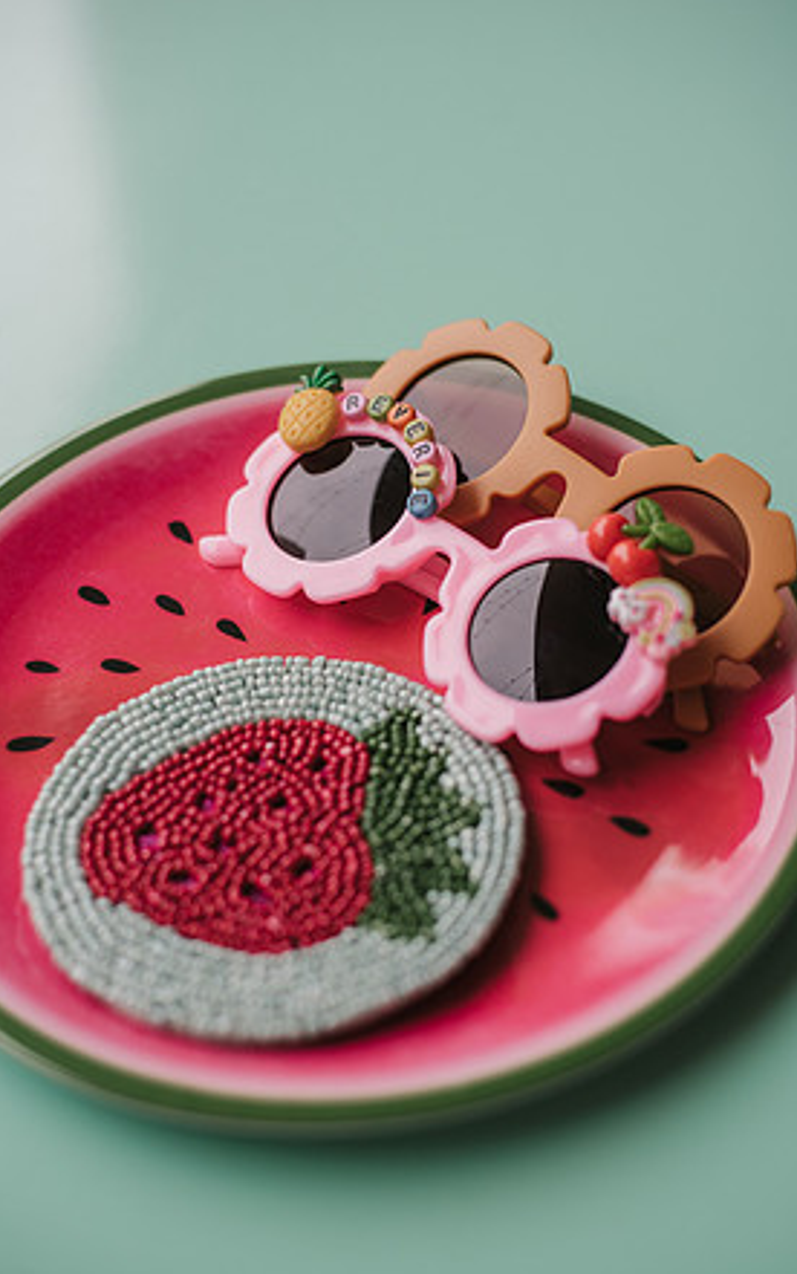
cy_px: 641
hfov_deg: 24.9
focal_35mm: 52
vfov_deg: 38.9
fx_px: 1805
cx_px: 422
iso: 200
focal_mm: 50
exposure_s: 1/1000
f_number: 2.5
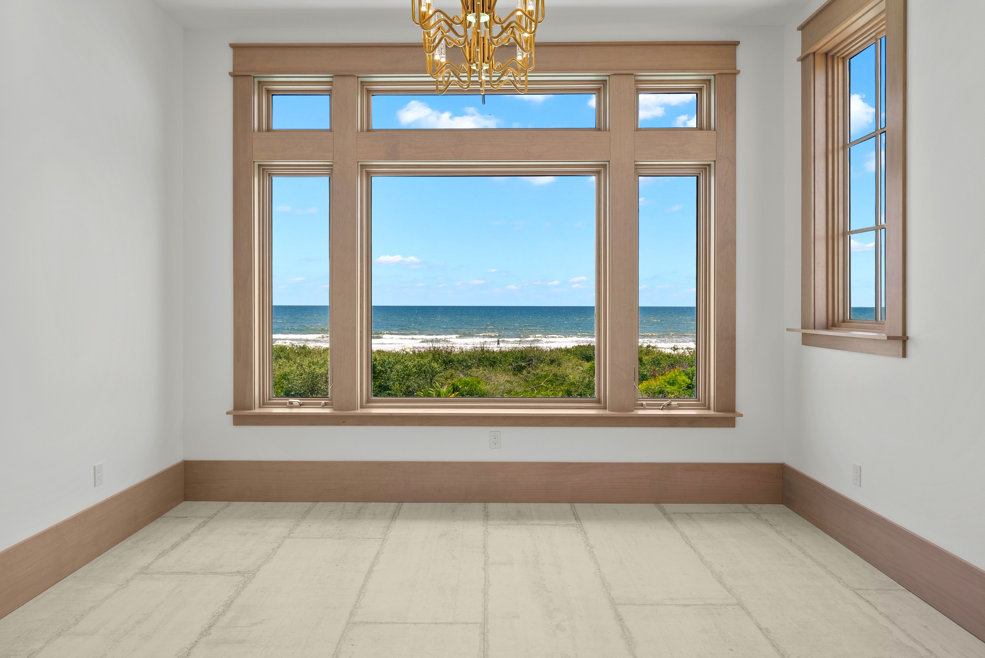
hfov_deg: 76.1
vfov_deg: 55.2
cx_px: 492
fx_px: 630
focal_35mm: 23
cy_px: 329
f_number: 7.1
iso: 200
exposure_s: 1/15
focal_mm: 23
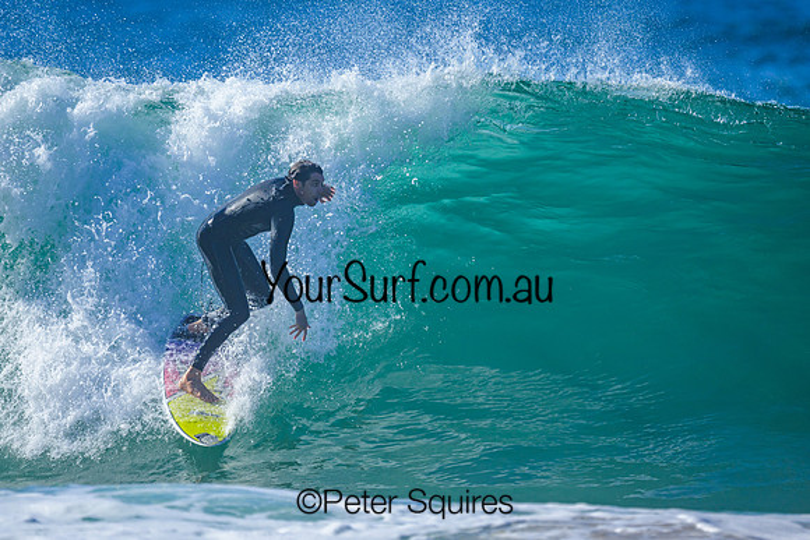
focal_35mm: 1081
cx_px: 365
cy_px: 201
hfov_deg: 1.9
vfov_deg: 1.3
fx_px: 24325
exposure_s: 1/2000
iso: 280
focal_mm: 800
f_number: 6.3
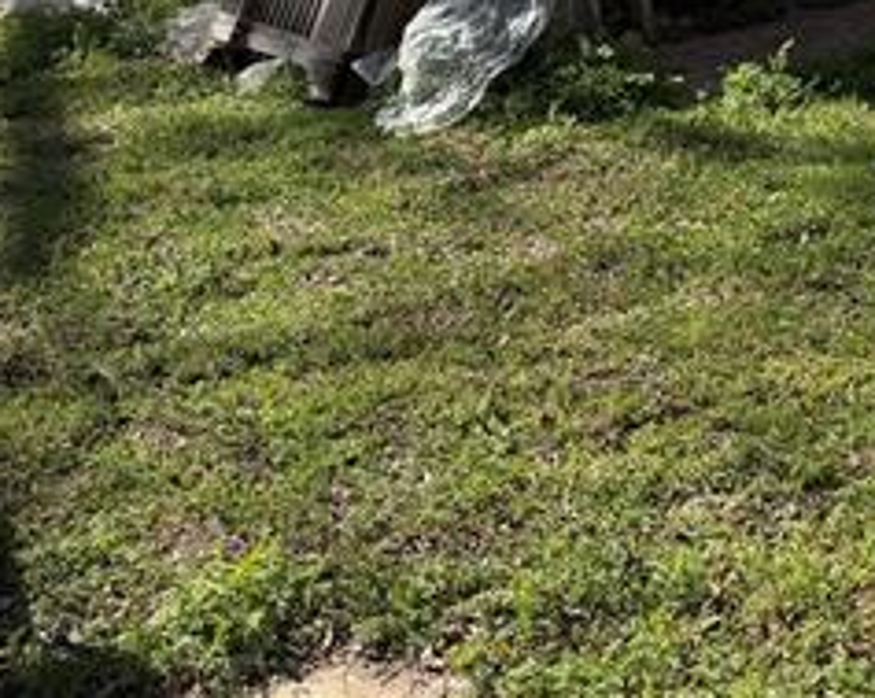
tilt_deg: -8.5
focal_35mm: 76
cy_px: -126
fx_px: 1966
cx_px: 982
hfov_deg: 23.4
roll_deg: +0.9
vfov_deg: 19.1
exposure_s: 1/3425
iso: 80
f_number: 1.78
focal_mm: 6.76
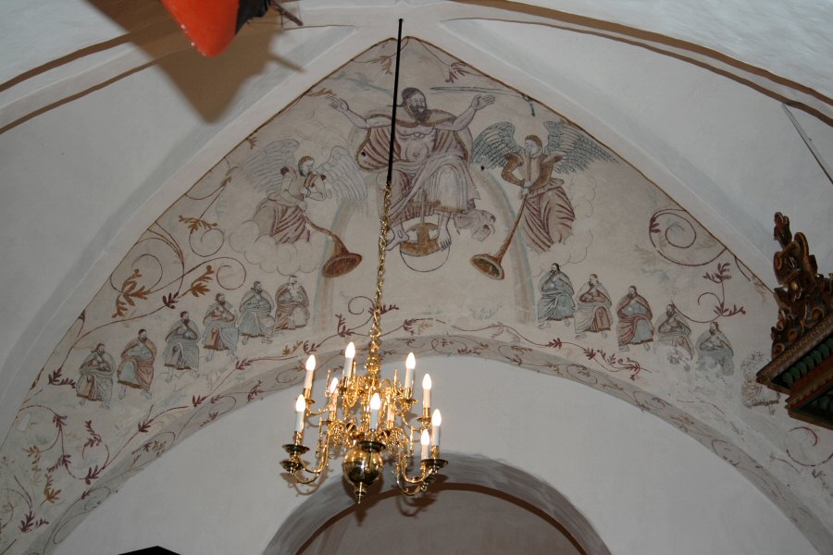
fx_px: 972
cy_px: 278
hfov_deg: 46.4
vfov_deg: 31.9
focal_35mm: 42
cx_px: 416
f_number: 4
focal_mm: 28
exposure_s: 1/60
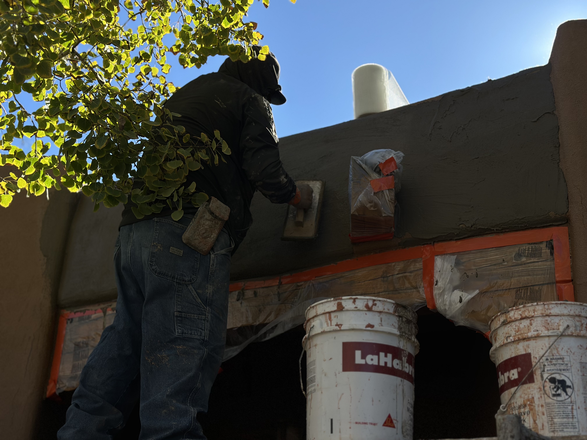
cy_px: 220
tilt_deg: +27.6
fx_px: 814
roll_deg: -2.3
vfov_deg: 30.3
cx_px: 294
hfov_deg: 39.7
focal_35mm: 48
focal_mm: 6.86
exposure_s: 1/3876
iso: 100
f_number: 1.78
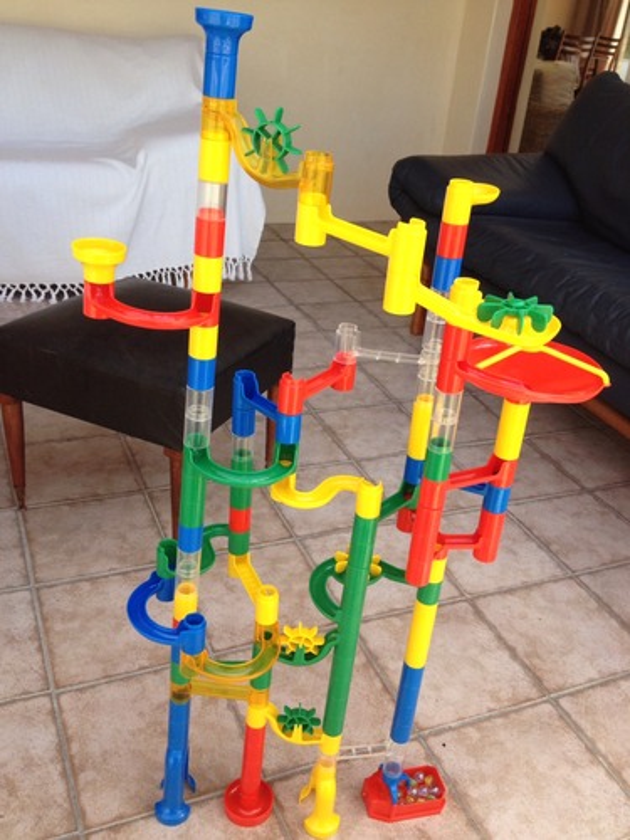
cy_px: 420
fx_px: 849
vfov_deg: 52.6
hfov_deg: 40.7
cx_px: 315
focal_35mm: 35
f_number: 2.4
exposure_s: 1/166
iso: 50
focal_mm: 4.28
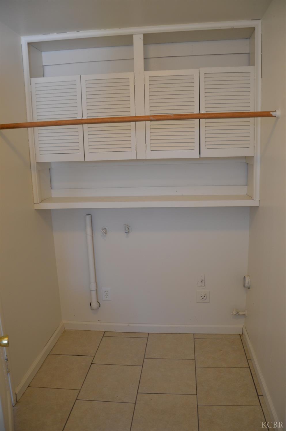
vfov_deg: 67.5
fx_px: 323
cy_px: 216
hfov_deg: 47.8
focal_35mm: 27
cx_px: 143
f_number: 4
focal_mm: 18
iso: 500
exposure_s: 1/60
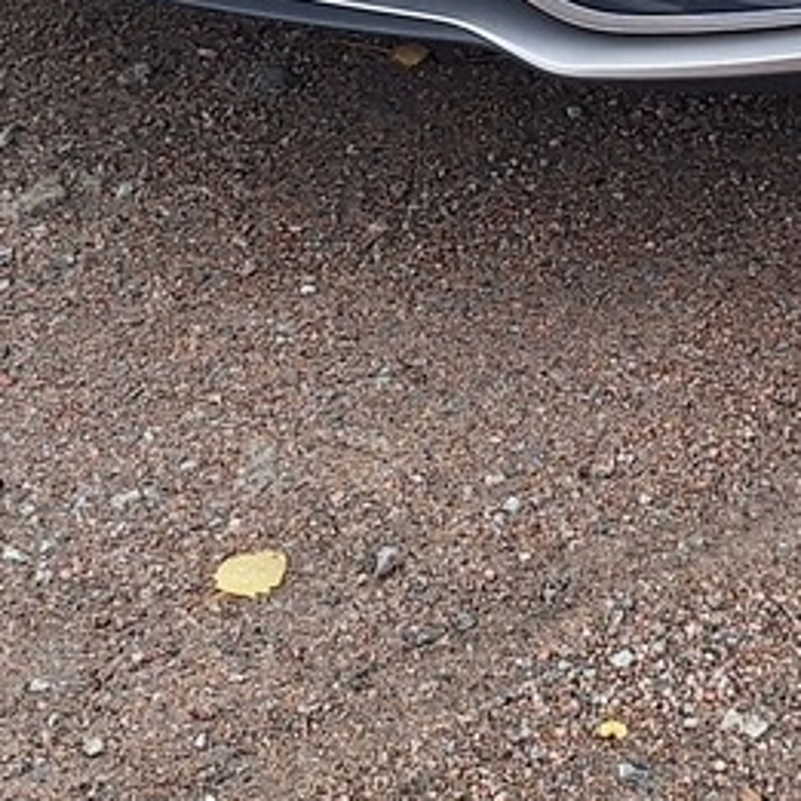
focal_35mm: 112
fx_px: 2932
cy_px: -786
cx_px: 875
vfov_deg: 13.4
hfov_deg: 15.2
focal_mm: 5.54
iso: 40
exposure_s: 1/151
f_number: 1.8
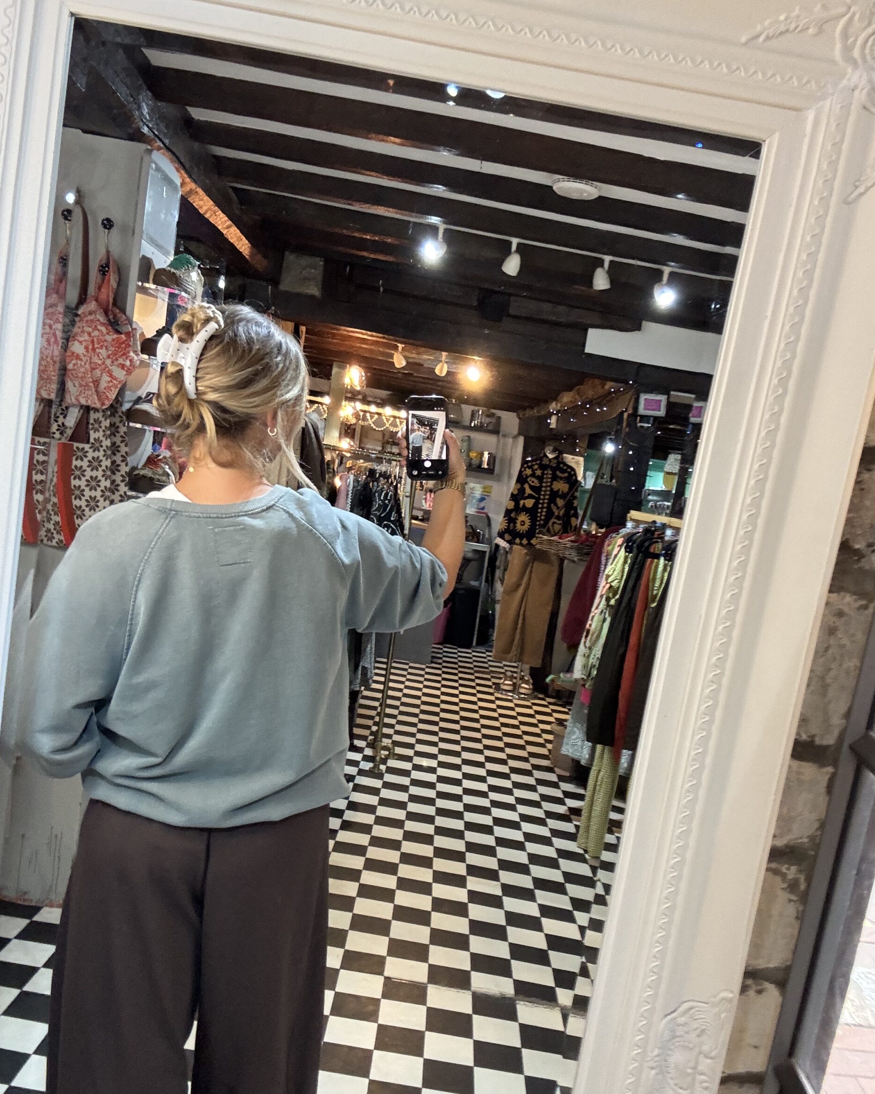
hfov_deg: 45.8
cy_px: 561
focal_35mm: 32
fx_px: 1036
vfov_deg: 55.7
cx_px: 438
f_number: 1.9
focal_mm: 2.69
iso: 160
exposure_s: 1/50
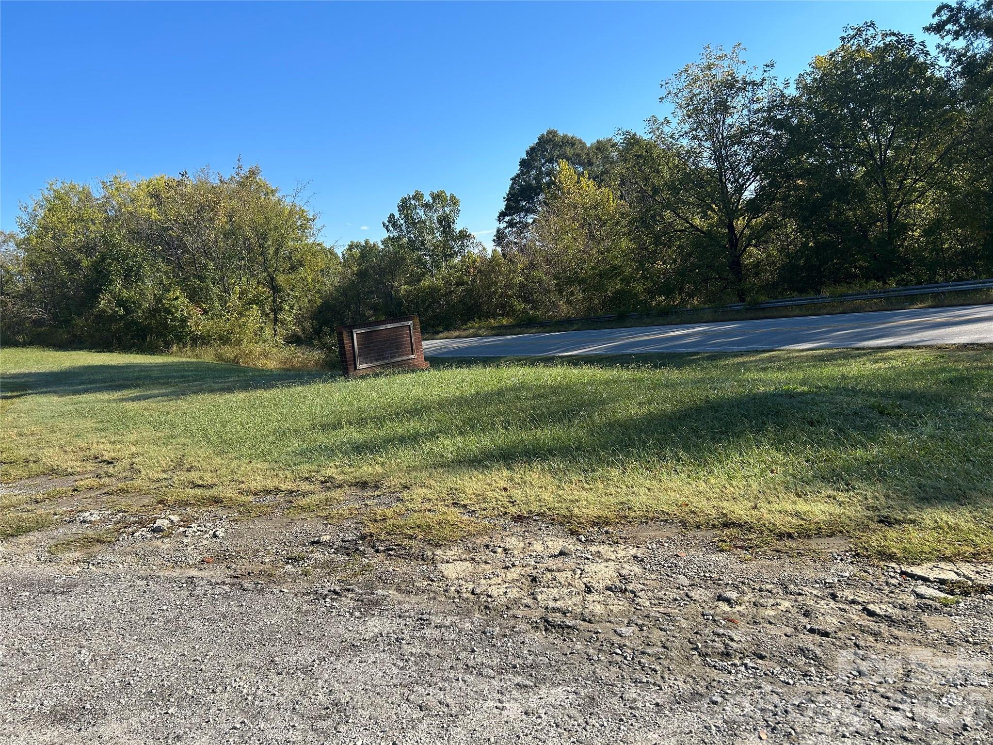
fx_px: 746
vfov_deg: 53.1
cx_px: 496
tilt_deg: -7.9
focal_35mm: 26
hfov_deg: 67.3
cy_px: 372
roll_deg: +7.7
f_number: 1.5
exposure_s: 1/2299
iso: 50
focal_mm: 5.7
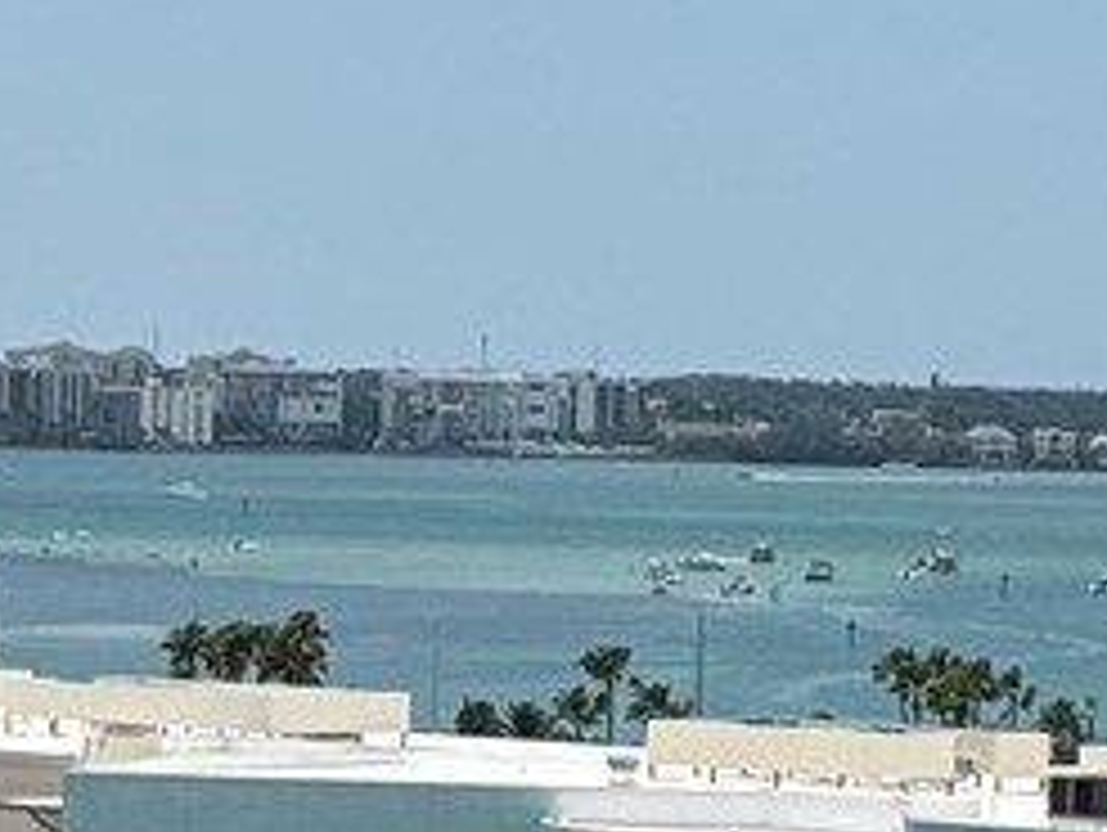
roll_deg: -2.1
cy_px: 310
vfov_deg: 4.8
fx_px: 9987
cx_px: 670
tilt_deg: +0.7
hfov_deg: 6.3
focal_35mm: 312
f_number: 1.78
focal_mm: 6.76
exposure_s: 1/8772
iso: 64
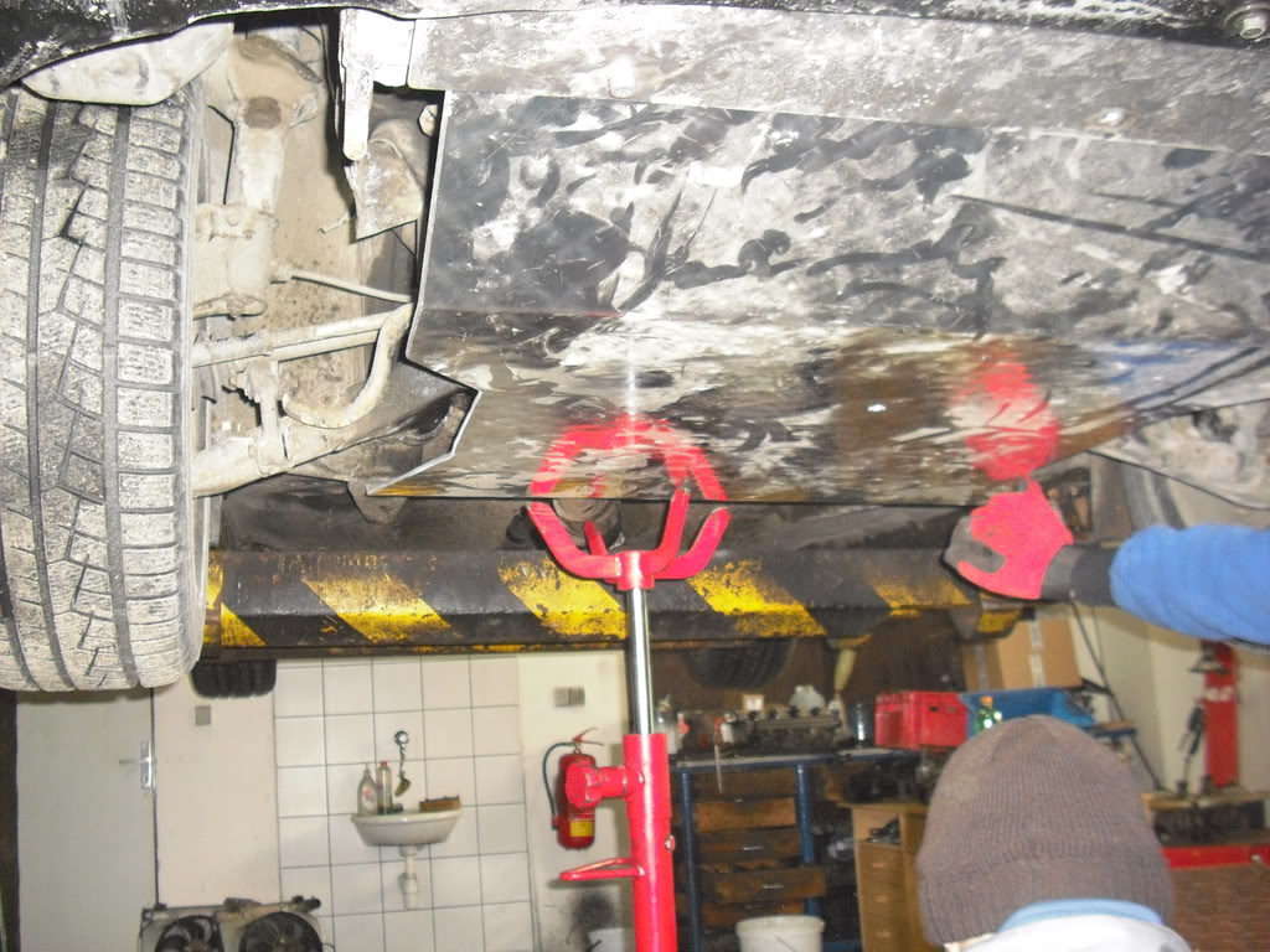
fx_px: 1394
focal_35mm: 38
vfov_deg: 37.7
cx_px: 635
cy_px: 476
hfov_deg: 49.0
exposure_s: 1/60
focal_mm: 6.2
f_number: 2.8
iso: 400
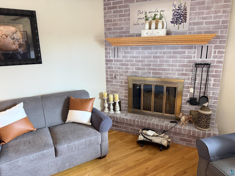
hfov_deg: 71.6
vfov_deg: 56.8
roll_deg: +1.1
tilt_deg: -14.7
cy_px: 88
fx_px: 163
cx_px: 118
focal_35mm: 24
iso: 500
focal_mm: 6.76
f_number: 1.78
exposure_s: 1/60
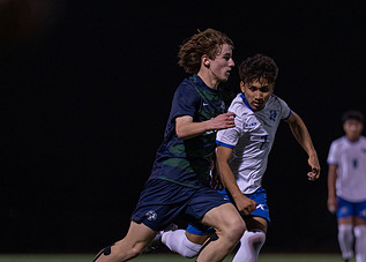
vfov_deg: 3.6
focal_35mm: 403
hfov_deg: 5.0
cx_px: 181
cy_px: 182
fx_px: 4193
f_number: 2.8
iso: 2500
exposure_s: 1/1000
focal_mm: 200
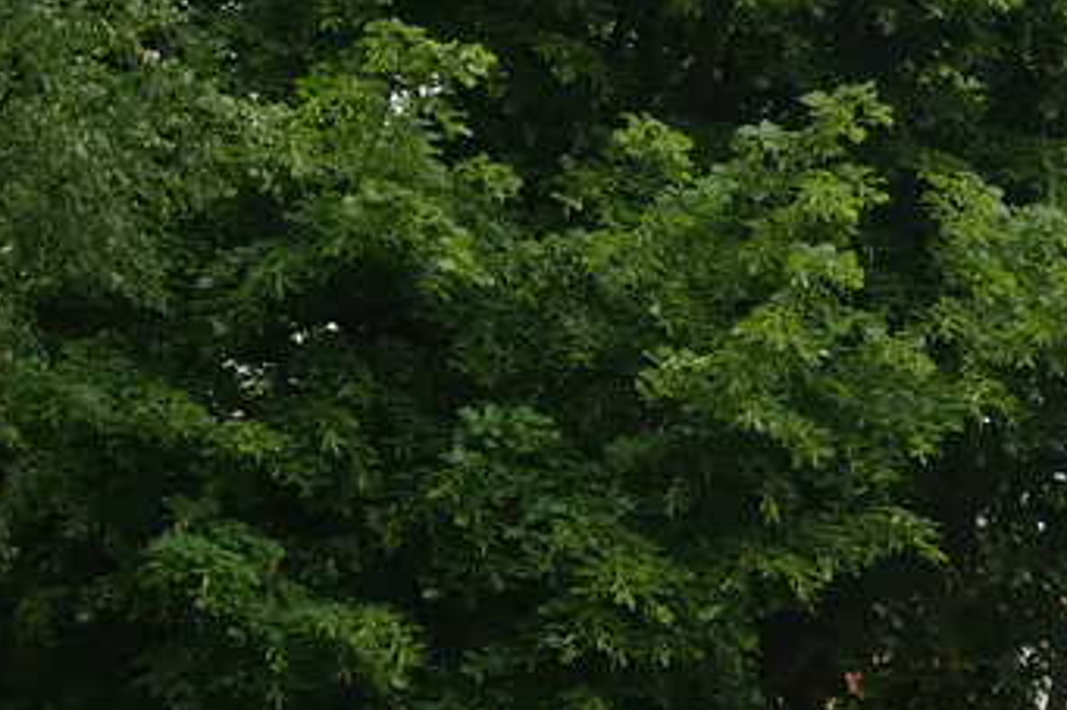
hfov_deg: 9.8
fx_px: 5832
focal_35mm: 197
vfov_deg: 6.9
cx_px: 1990
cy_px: 979
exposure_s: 1/125
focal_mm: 35
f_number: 9
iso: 100
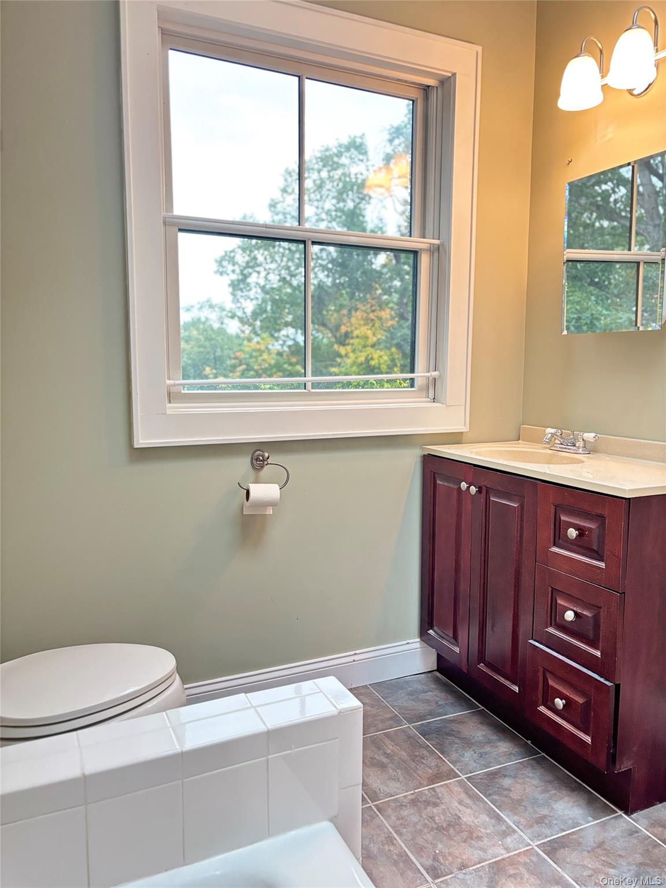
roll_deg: -0.6
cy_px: 444
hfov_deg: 53.1
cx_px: 333
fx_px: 667
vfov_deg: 67.3
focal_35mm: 26
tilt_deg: -6.5
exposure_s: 1/60
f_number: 1.6
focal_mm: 5.96
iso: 500
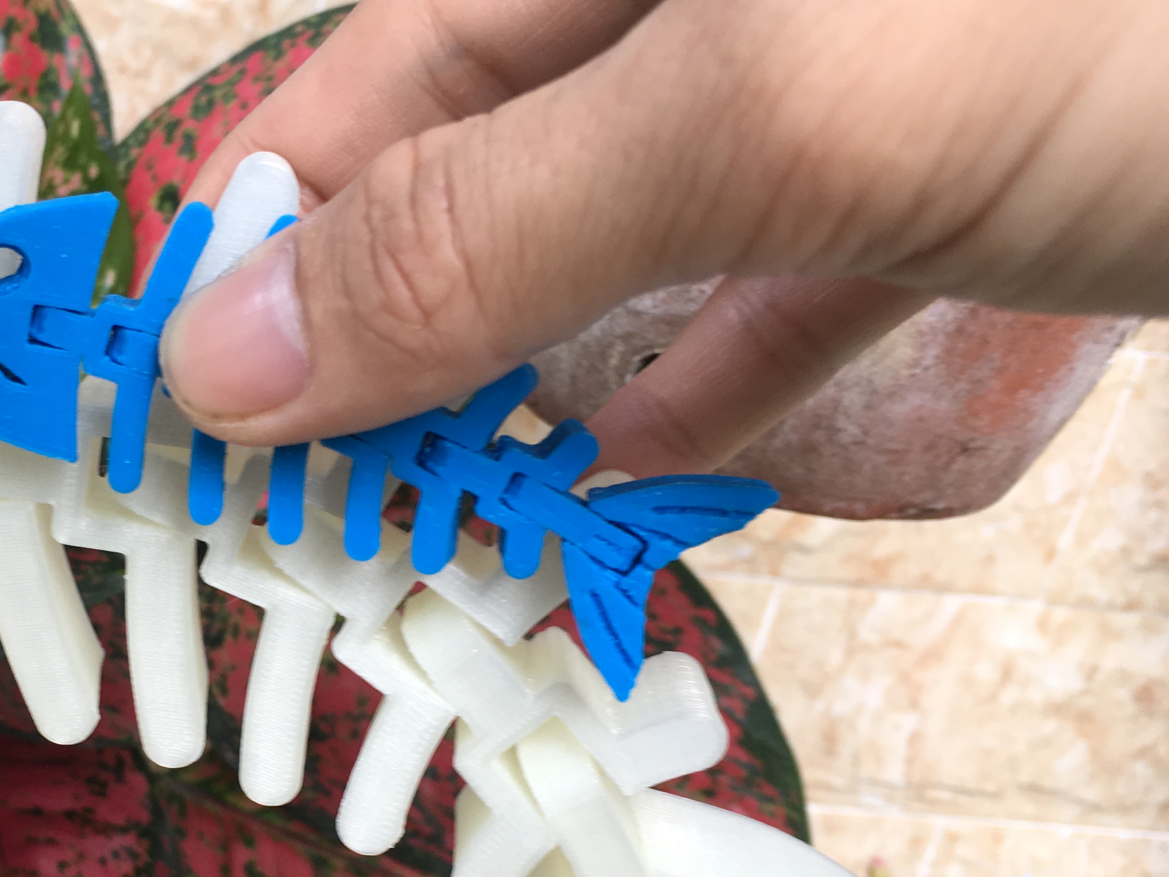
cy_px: 622
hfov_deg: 38.1
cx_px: 223
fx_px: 1621
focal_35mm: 48
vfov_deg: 29.9
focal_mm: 4.15
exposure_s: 1/50
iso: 32
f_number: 2.2
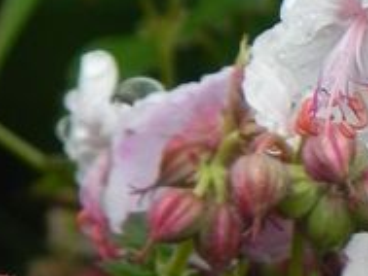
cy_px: 109
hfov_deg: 0.9
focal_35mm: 2327
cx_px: 559
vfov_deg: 0.6
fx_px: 24754
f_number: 5
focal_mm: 97.8
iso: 160
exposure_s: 1/215
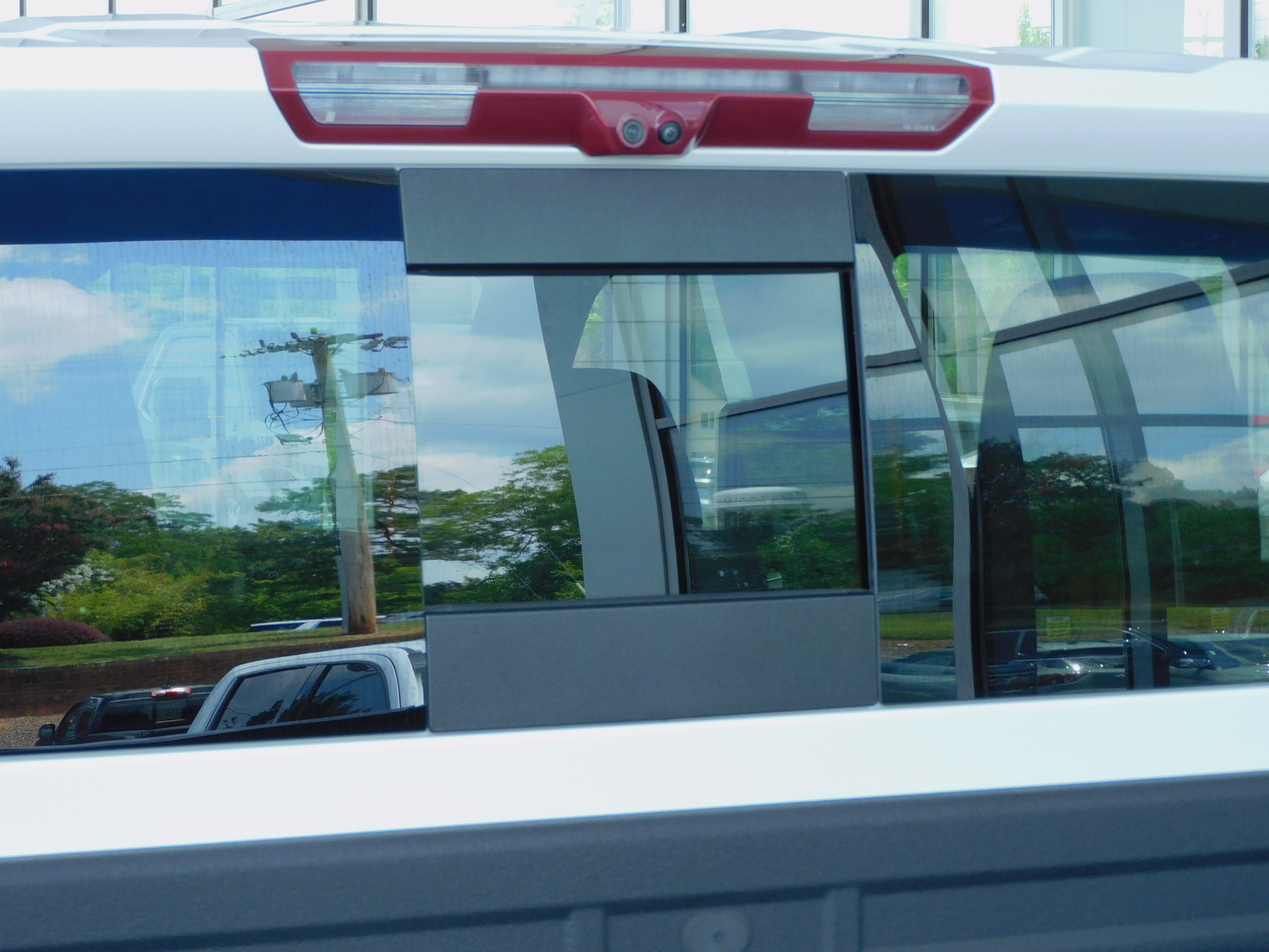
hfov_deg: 18.7
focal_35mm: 105
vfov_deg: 14.1
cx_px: 634
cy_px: 476
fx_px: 3849
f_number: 4.8
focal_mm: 18.8
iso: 160
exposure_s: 1/60
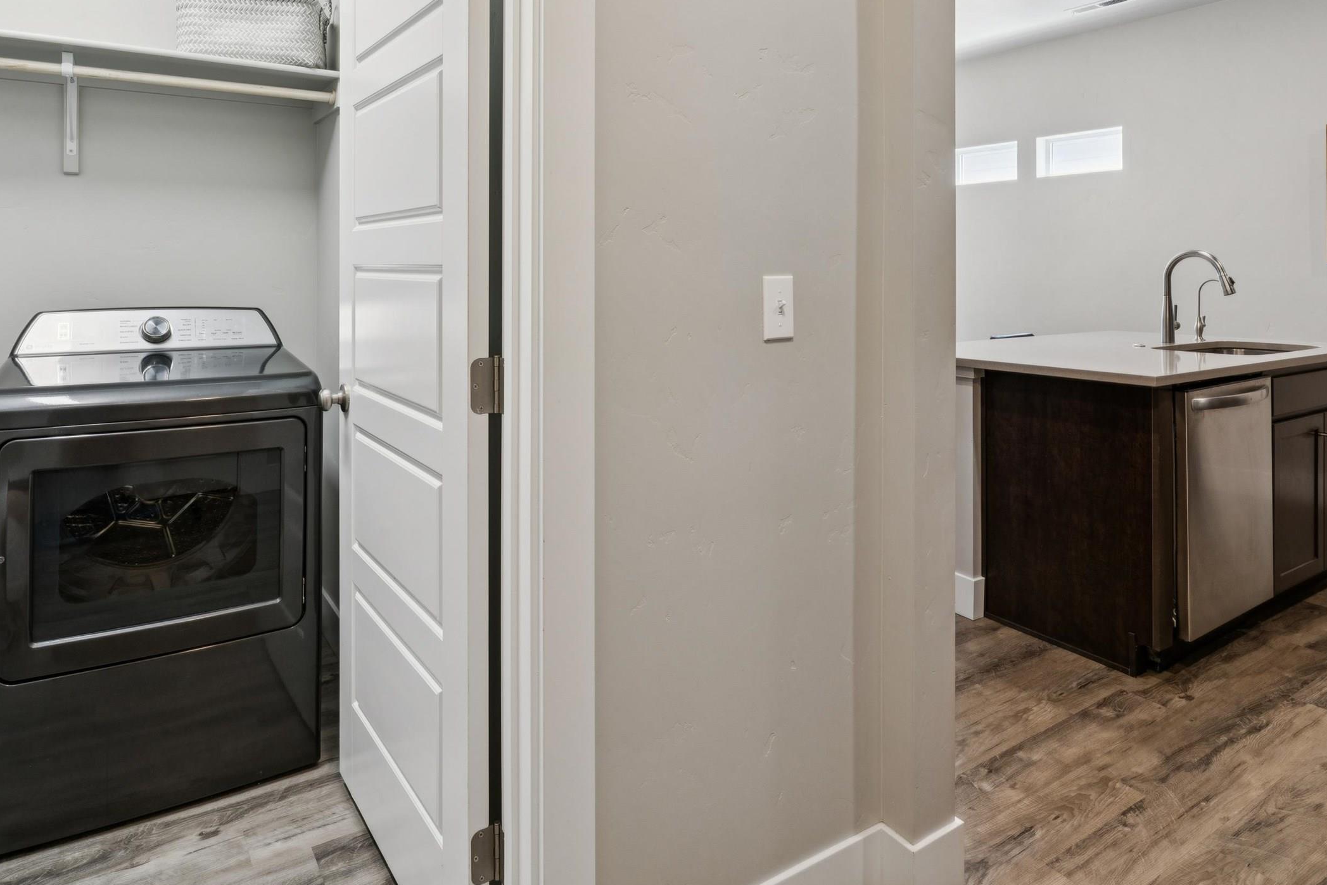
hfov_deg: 76.4
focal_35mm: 23
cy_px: 271
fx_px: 843
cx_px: 657
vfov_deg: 53.8
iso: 400
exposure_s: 1/6
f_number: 13
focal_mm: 15.6
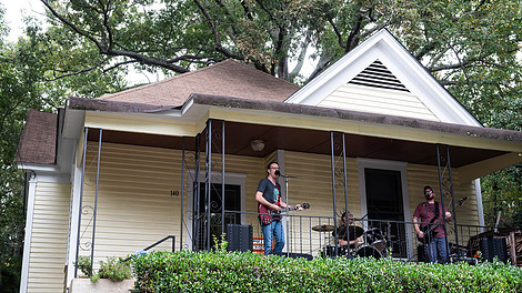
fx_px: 609
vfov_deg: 27.0
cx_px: 267
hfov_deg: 46.4
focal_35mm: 44
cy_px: 180
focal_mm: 34
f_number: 4
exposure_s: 1/320
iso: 400
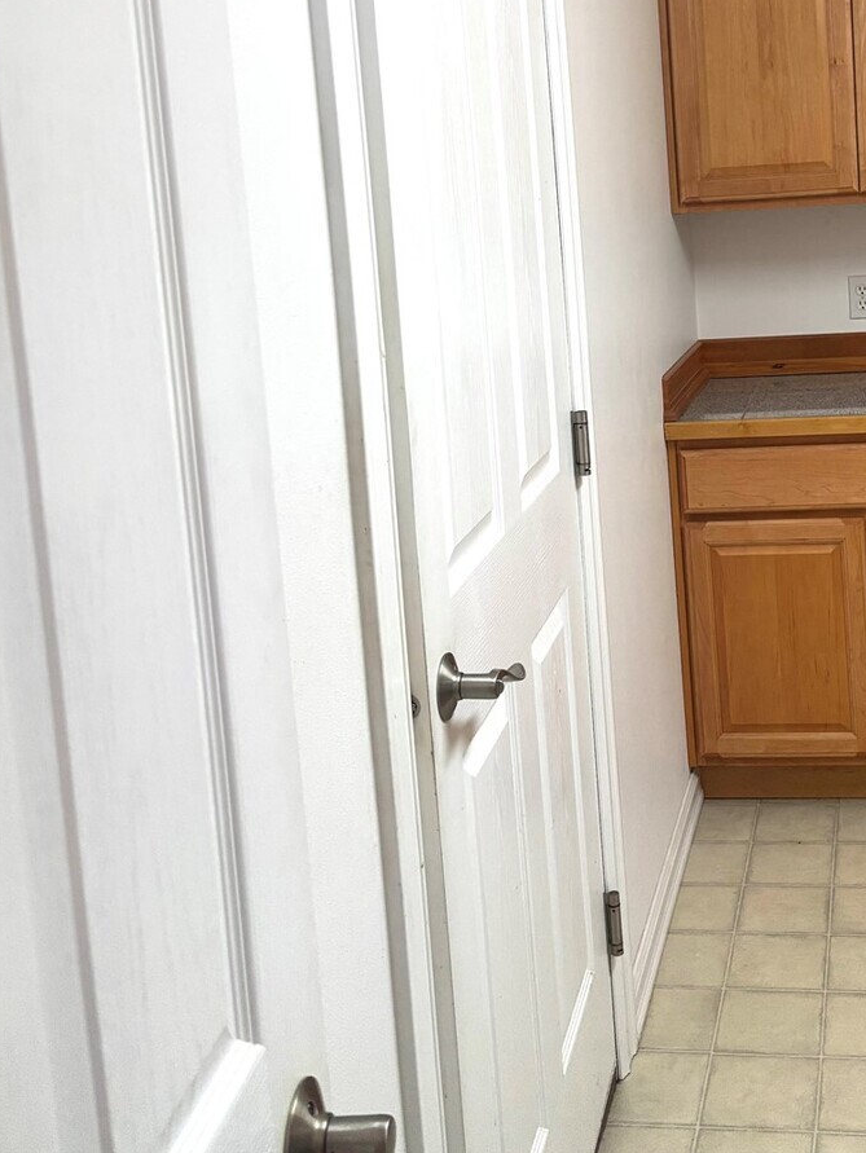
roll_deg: +4.0
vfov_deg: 43.4
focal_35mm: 42
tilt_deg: -4.6
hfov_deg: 33.6
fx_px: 1400
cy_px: 295
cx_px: 664
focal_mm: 5.96
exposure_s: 1/60
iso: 160
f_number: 1.6
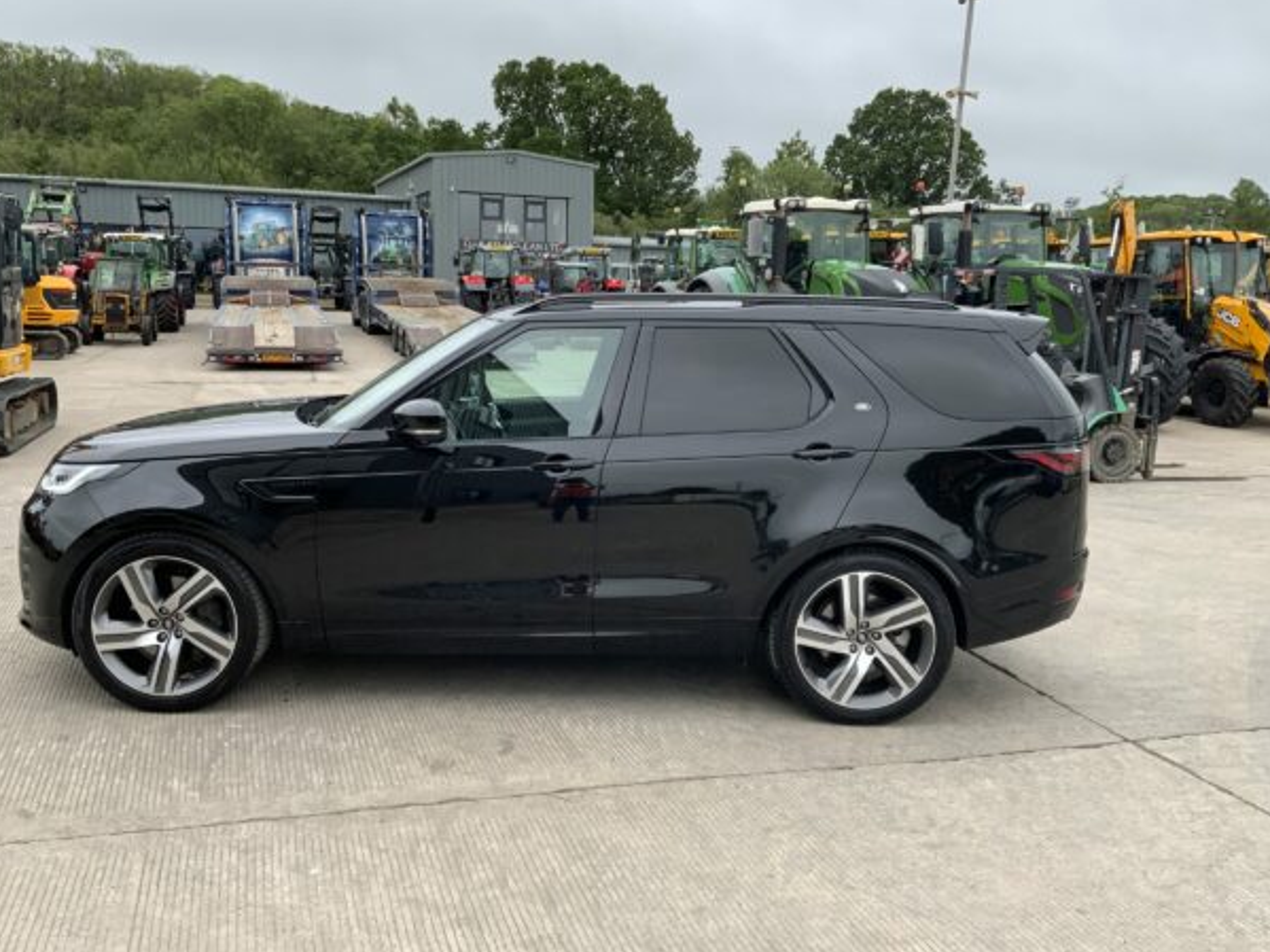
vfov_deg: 45.4
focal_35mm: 31
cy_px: 445
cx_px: 598
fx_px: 1137
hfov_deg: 58.3
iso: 16
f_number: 1.8
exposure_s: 1/749
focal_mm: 3
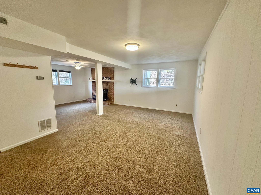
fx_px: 106
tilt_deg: -7.6
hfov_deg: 102.1
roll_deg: -0.7
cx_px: 130
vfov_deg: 85.7
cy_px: 98
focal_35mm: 14
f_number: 2.2
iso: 400
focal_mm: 2.22
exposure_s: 1/60
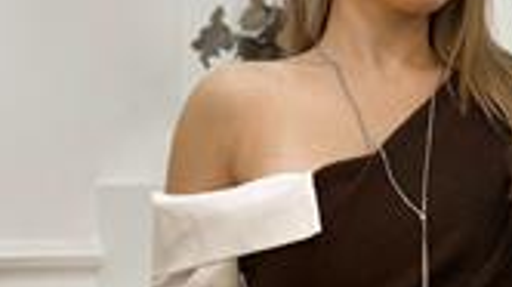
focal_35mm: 141
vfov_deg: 8.6
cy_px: 140
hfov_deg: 15.2
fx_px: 1912
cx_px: 395
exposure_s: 1/100
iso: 80
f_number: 2
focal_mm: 6
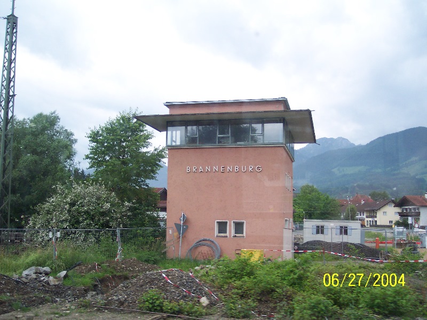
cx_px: 214
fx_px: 469
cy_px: 160
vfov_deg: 37.7
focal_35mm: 38
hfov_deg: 49.0
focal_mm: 8
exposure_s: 1/250
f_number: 2.8
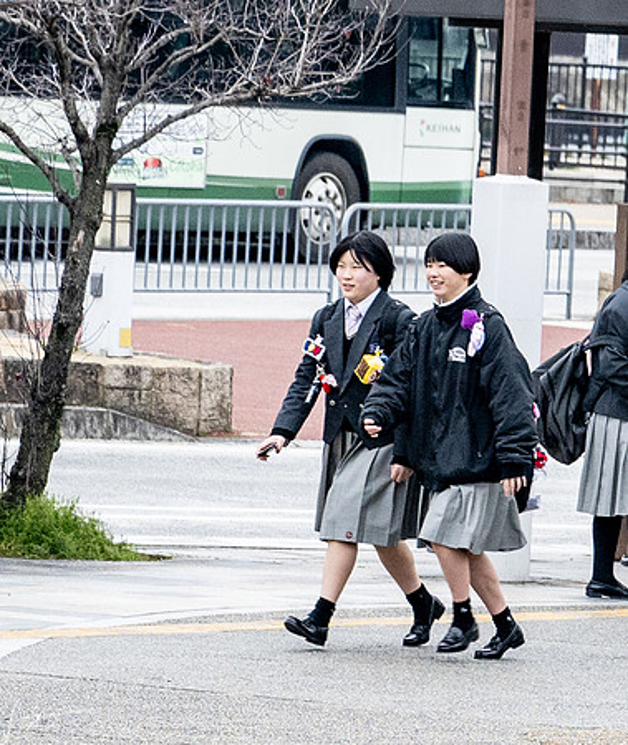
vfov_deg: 4.9
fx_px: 8623
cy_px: 776
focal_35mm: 383
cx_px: 1225
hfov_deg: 4.1
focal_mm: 70
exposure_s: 1/400
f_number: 4
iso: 500
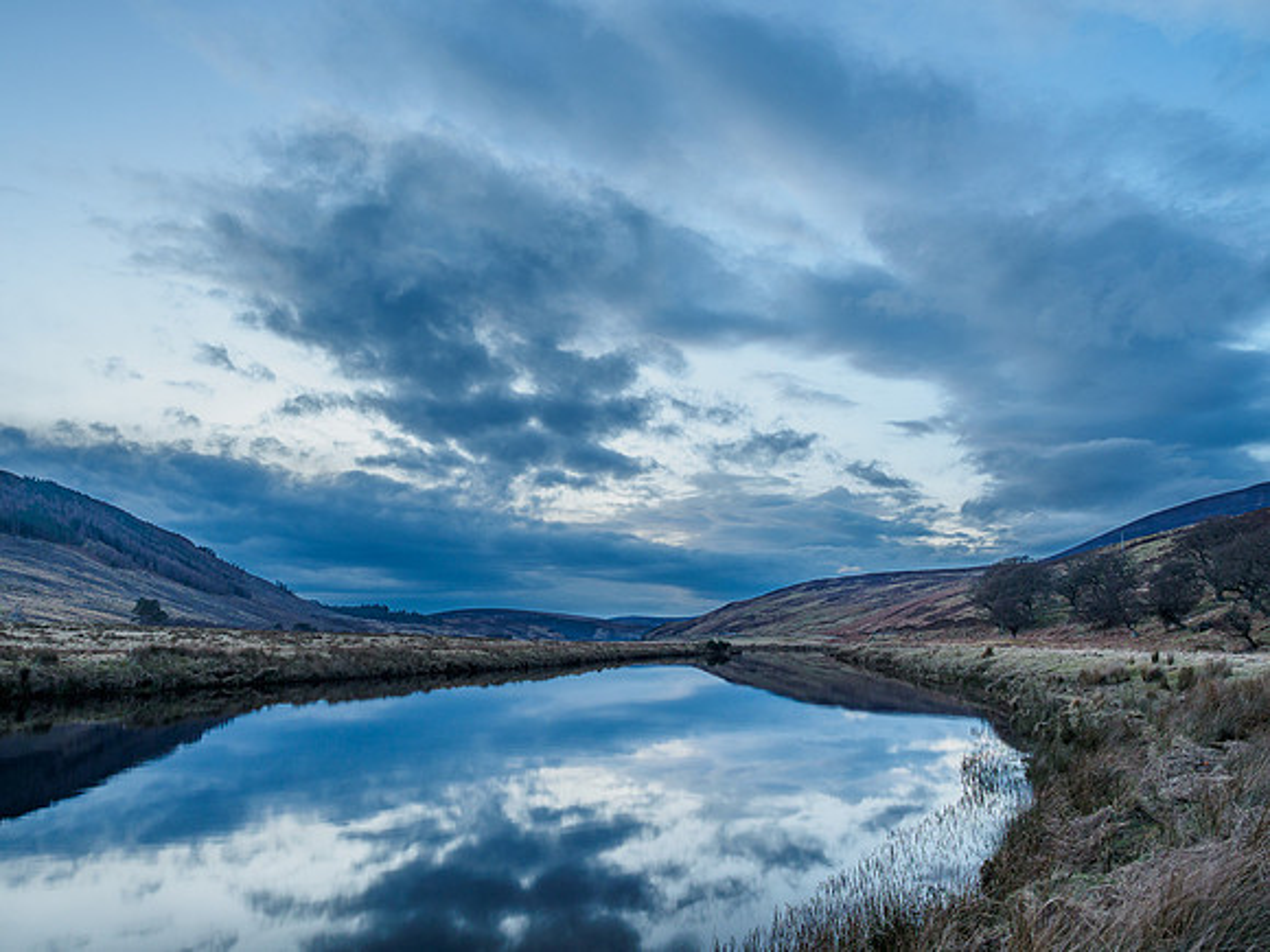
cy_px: 476
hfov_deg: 71.6
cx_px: 635
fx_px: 881
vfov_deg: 56.8
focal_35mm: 24
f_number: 7.1
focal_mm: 12
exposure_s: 1/2.5
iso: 200
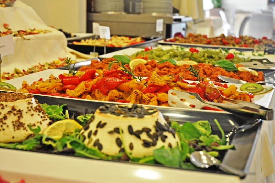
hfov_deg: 29.3
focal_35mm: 69
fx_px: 526
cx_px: 138
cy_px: 92
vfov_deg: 19.7
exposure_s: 1/13
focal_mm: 46
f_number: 4.5
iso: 320
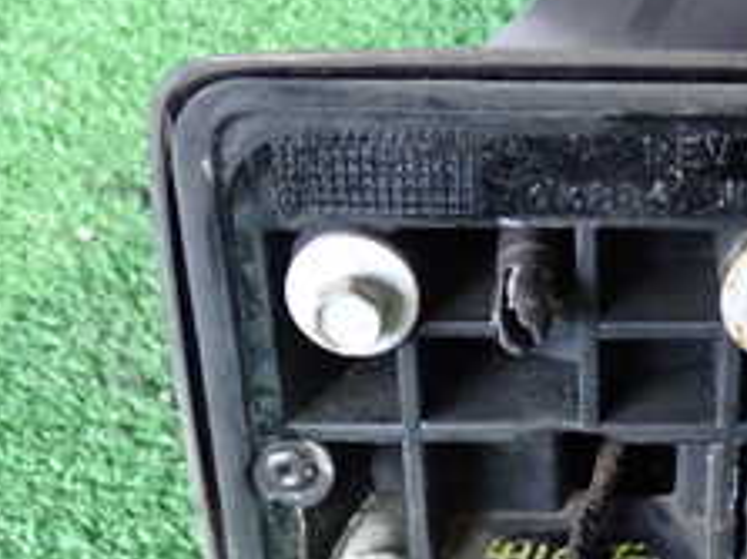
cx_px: 657
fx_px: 2092
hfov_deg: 19.9
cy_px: 619
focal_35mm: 97
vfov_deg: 14.8
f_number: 2.5
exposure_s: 1/30
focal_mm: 6.37
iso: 800
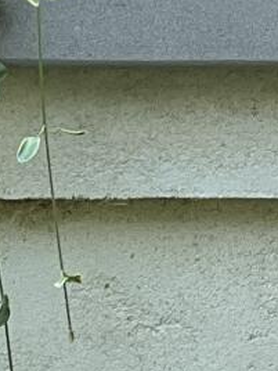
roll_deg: +1.6
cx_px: 169
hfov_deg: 2.6
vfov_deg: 3.4
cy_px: -731
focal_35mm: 574
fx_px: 6146
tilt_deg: -0.6
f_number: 2.8
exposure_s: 1/201
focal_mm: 9
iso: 25
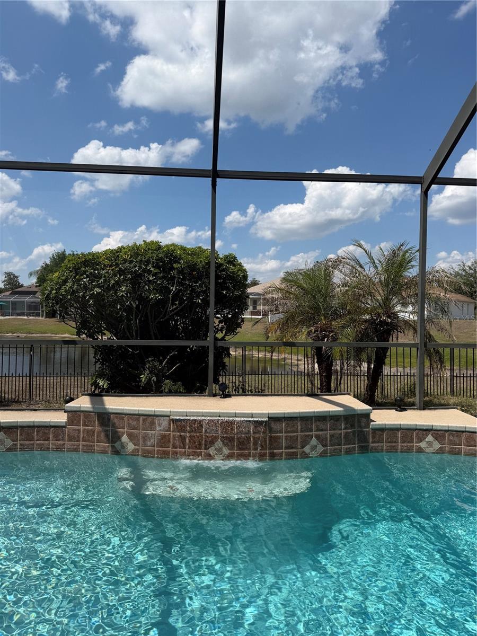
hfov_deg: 56.8
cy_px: 318
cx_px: 238
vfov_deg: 71.6
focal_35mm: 24
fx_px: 441
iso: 80
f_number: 1.78
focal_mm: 6.76
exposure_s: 1/5319
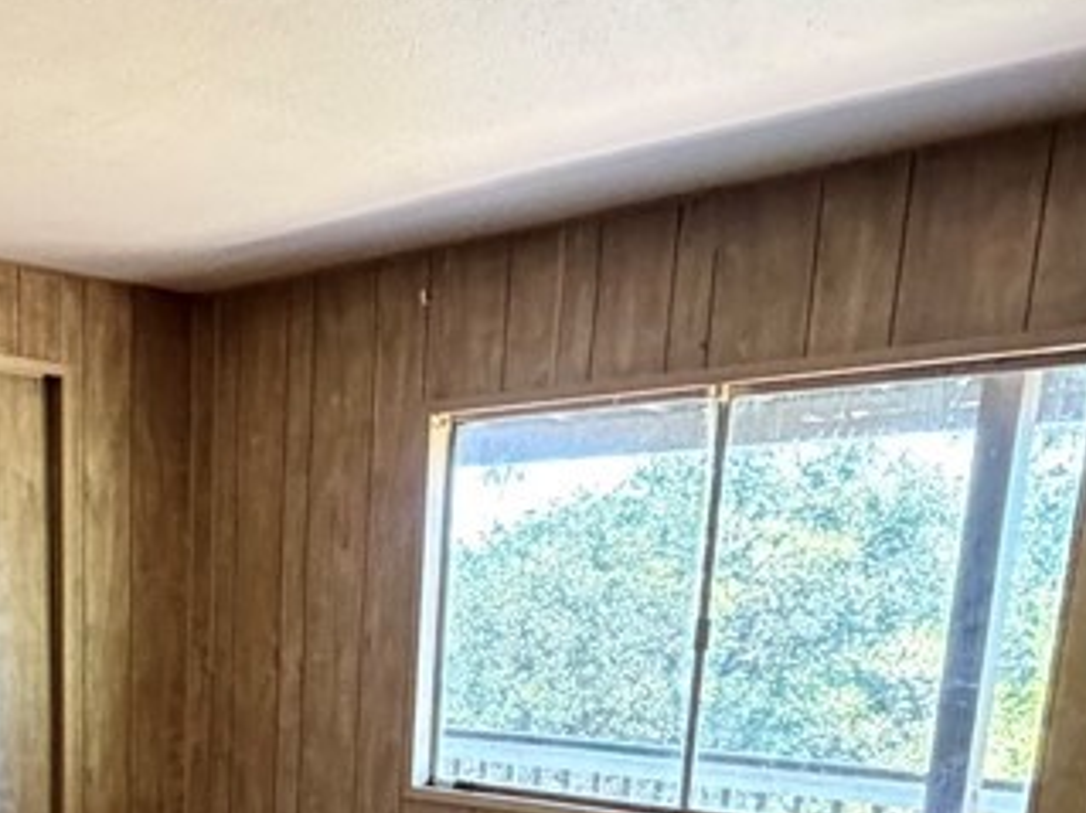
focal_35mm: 45
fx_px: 1411
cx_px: 231
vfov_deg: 28.3
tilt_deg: -12.6
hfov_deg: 40.5
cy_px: 956
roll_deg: -0.2
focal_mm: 2.22
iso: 640
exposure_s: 1/60
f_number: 2.2
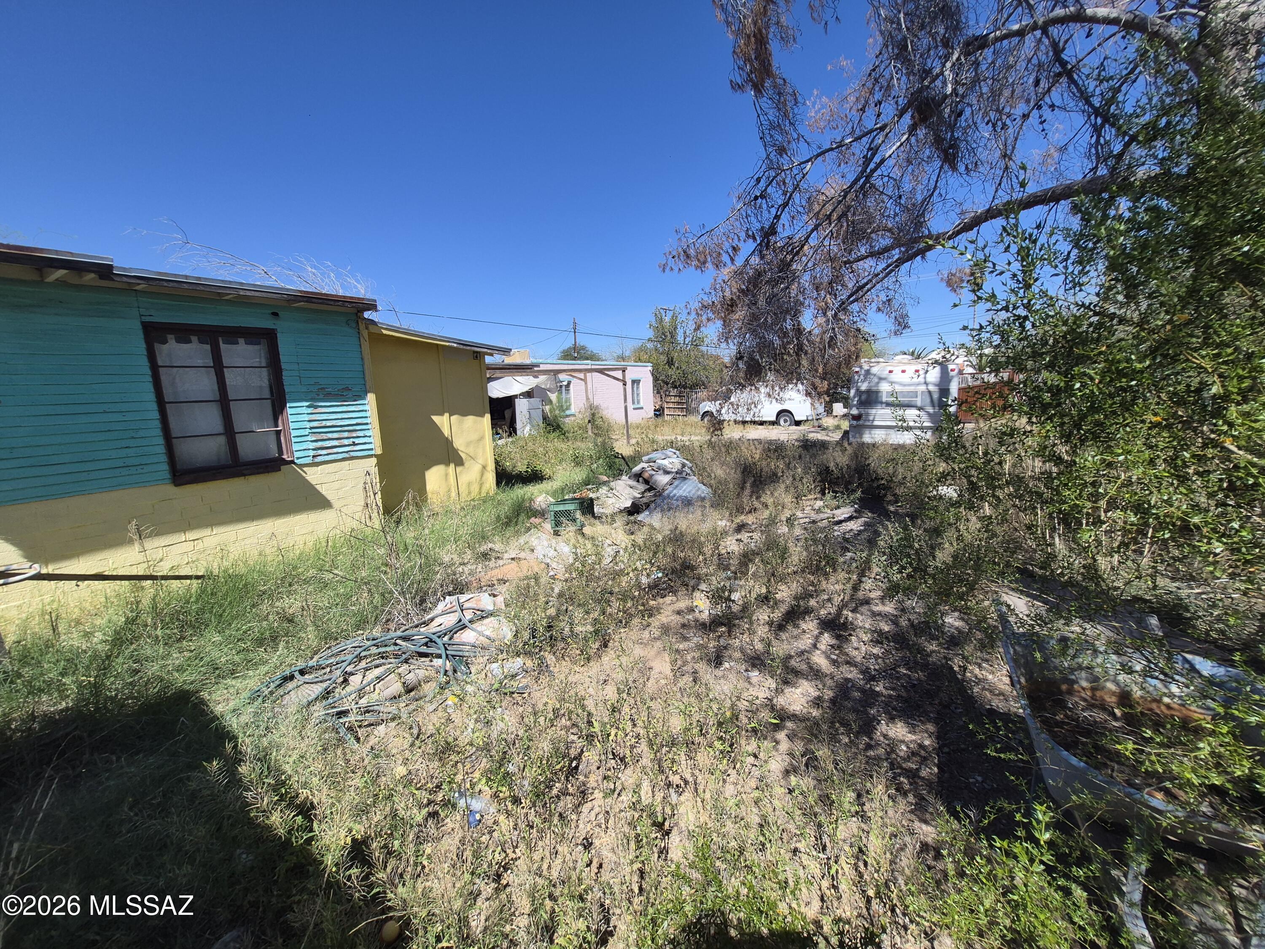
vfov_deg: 89.9
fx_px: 475
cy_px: 474
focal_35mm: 13
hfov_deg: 106.2
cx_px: 632
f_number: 2.2
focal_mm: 1.74
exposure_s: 1/1452
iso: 40
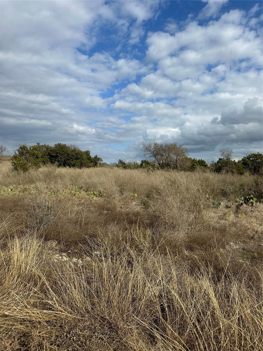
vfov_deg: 71.6
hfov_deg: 56.8
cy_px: 176
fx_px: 243
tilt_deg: -1.0
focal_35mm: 24
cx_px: 132
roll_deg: -1.9
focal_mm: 6.86
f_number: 1.78
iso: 80
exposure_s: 1/6623
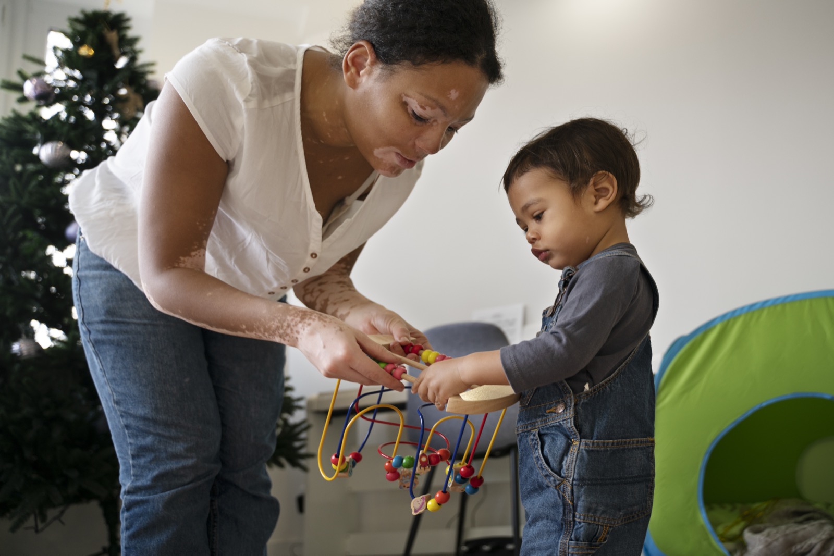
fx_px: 649
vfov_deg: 46.4
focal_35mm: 28
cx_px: 417
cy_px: 278
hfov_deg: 65.5
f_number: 2.8
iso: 500
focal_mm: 28
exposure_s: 1/160
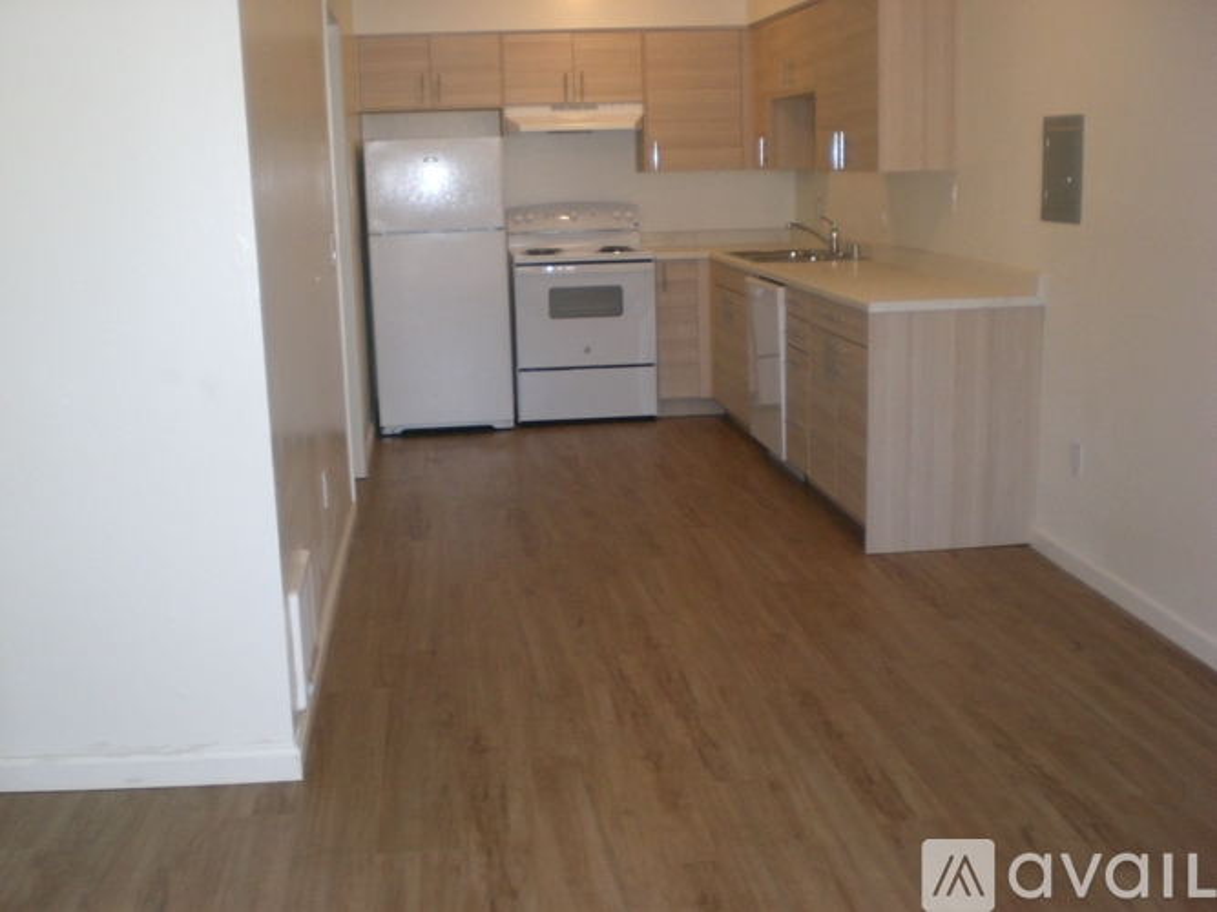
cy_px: 456
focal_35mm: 38
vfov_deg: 37.7
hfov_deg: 49.0
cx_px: 608
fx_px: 1336
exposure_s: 1/60
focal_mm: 6.3
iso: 200
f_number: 3.1
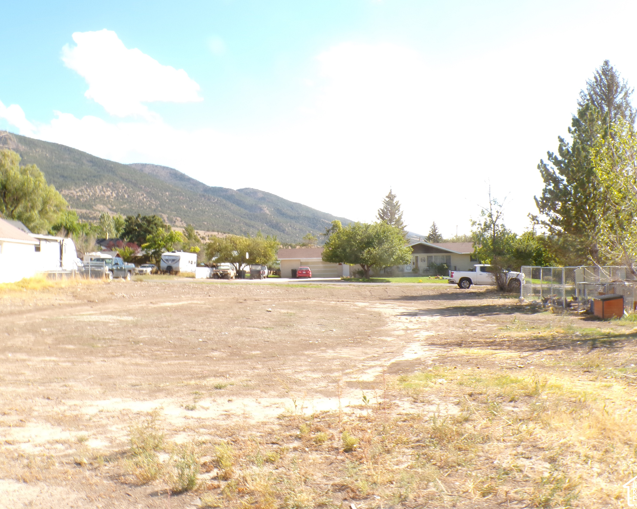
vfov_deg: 43.4
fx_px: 641
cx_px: 321
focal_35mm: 34
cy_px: 254
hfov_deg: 52.8
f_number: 8.3
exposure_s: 1/60
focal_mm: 5.8
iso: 100
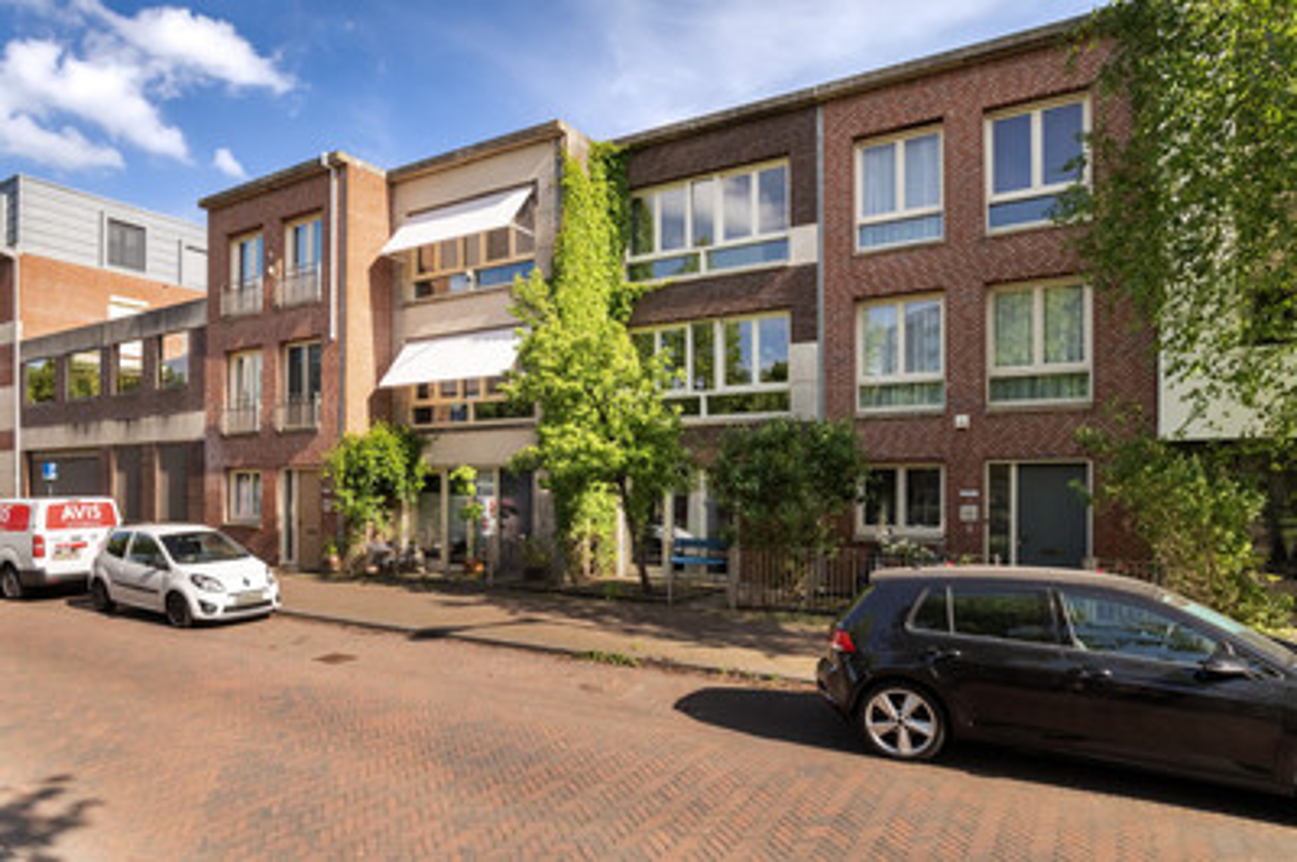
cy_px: 431
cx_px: 648
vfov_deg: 67.3
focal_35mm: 18
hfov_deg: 90.0
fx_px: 648
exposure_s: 1/1000
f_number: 8
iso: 1000
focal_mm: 18
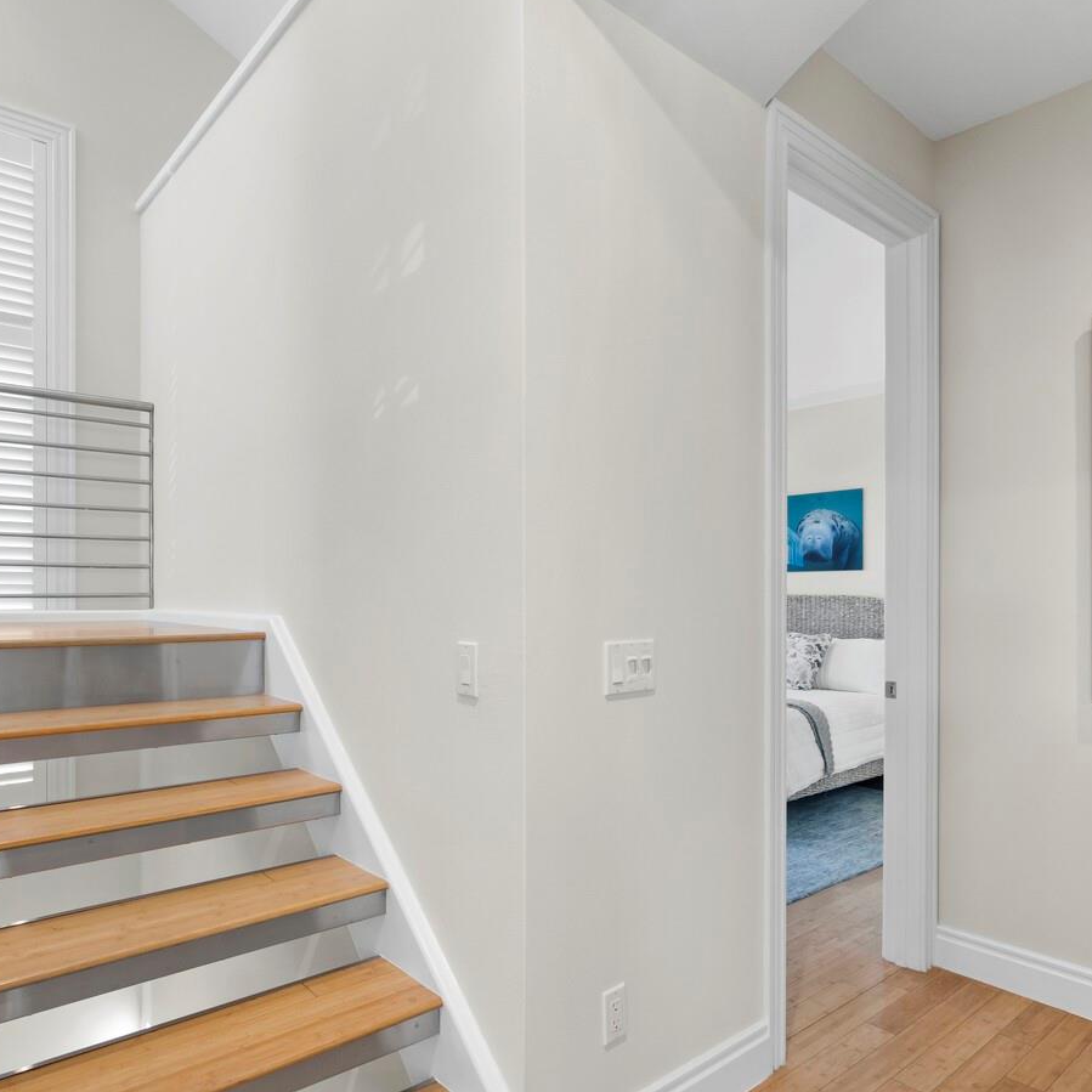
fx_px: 785
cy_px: 598
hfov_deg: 69.5
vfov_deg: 69.5
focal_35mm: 22
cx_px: 507
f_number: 7.1
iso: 400
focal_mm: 7
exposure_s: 1/2.5
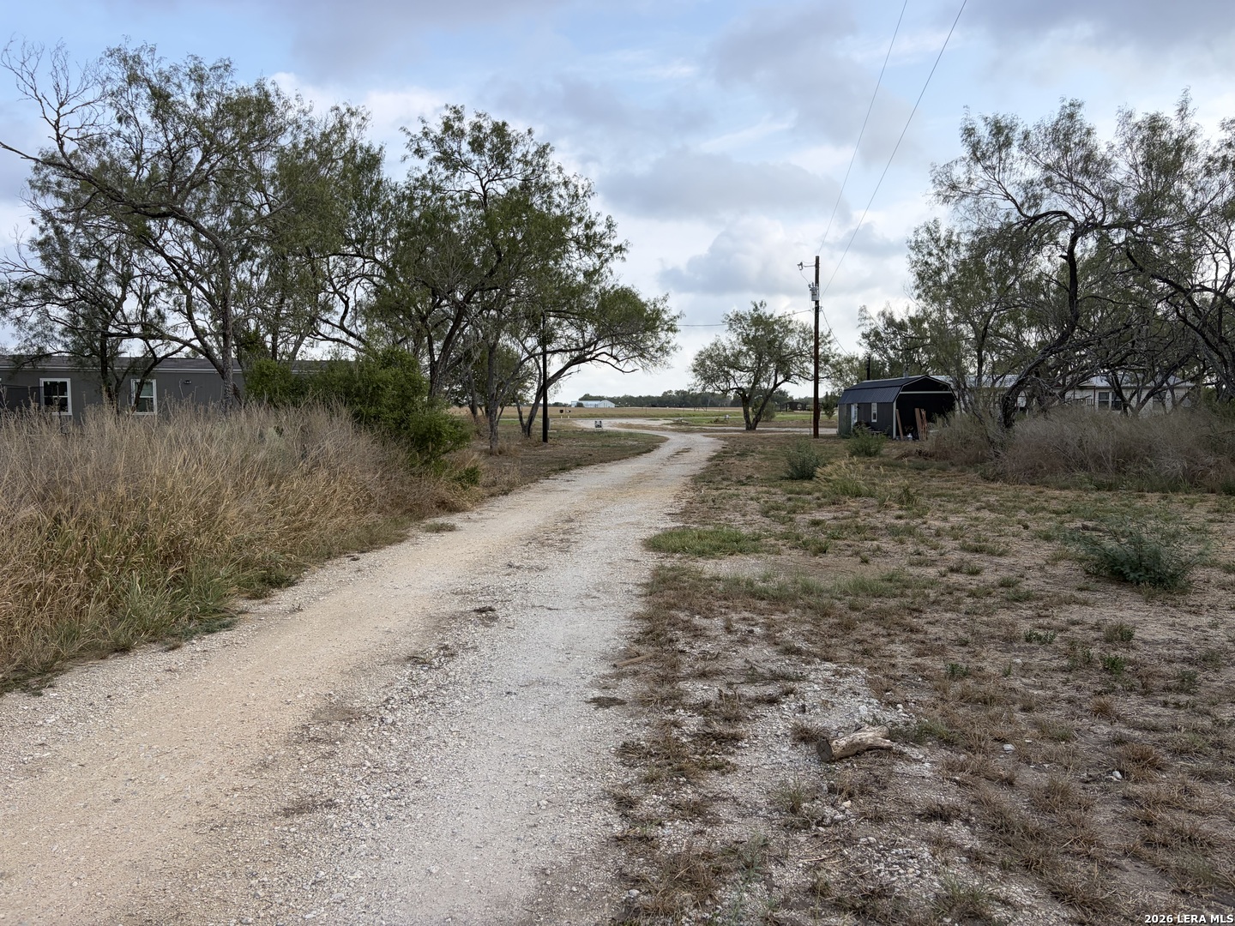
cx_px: 618
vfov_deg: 53.1
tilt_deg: -3.0
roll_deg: +0.9
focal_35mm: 26
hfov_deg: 67.3
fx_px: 928
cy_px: 463
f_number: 1.6
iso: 50
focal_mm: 5.96
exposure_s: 1/1751
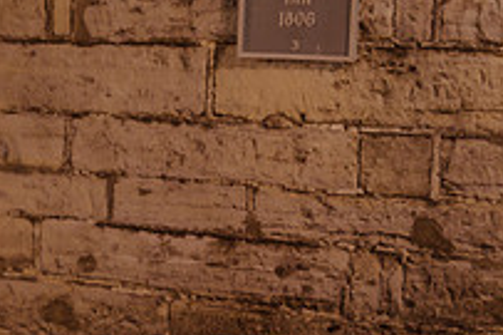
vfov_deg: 9.5
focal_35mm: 143
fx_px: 1996
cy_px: 292
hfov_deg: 13.8
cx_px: -161
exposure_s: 1/160
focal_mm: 50
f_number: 1.4
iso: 2500
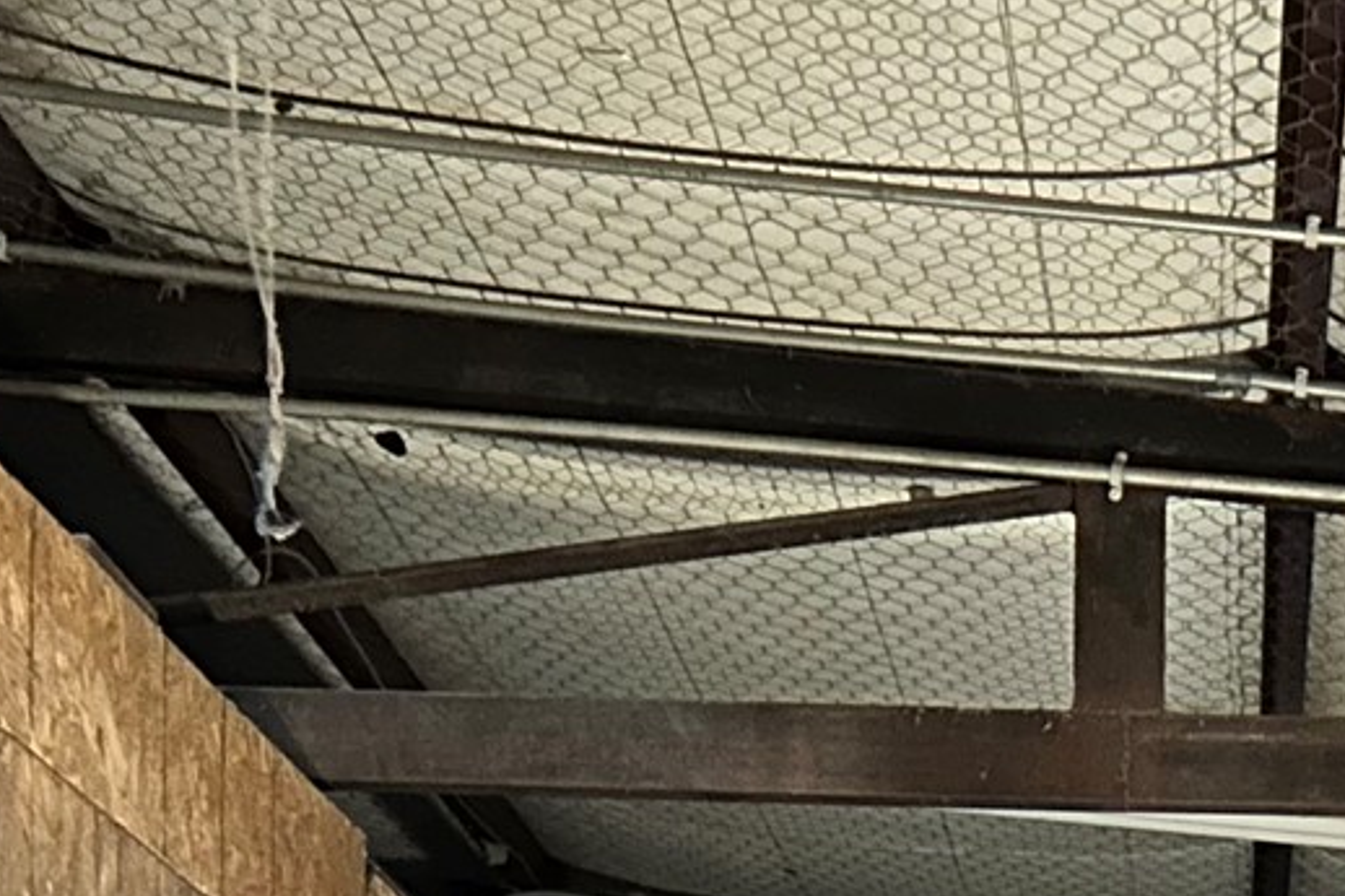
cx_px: 1457
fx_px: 3996
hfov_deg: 18.4
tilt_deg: -1.1
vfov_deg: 11.5
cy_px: 1802
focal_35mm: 107
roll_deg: -0.5
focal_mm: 5.7
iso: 640
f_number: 1.5
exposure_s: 1/17
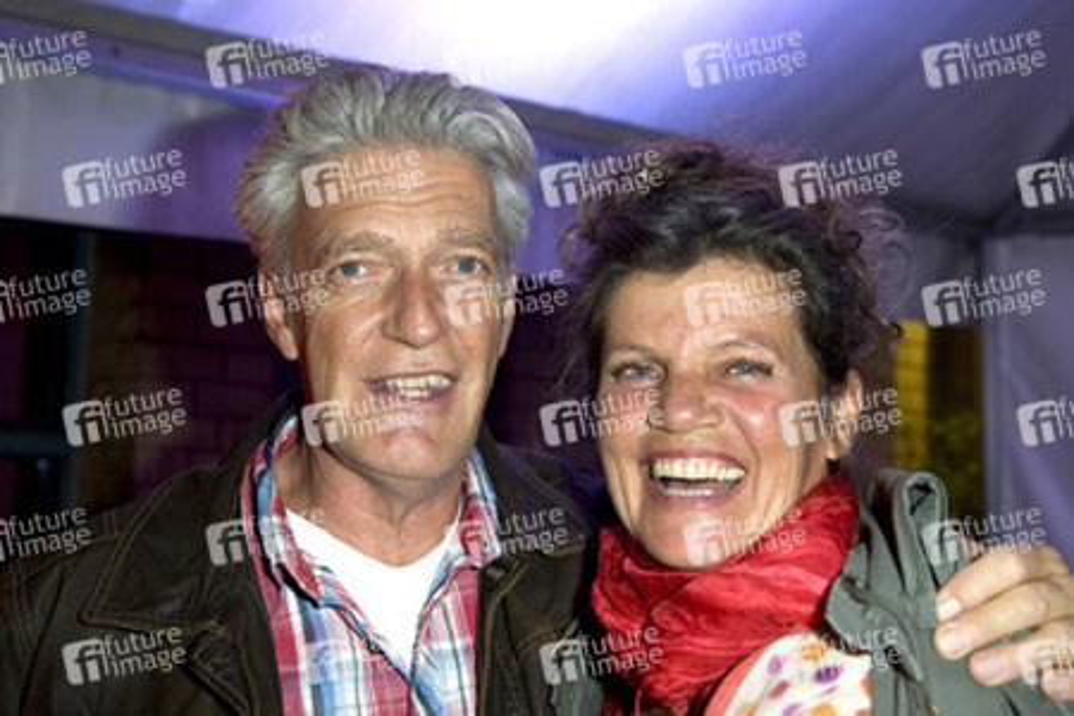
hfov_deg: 41.1
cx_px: 537
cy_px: 358
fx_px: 1432
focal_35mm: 48
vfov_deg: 28.1
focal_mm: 48
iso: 1000
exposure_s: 1/80
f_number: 4.5
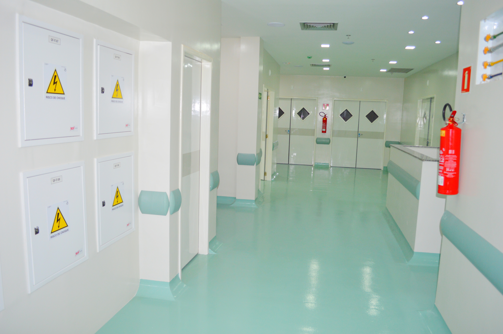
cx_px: 252
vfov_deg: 47.8
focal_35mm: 27
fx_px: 377
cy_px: 167
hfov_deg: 67.4
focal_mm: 18
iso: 400
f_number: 3.5
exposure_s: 1/100
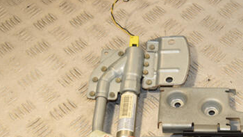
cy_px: 97
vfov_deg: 17.2
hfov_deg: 29.5
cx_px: 190
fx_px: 451
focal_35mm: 70
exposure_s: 1/200
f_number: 8
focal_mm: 26
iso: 800
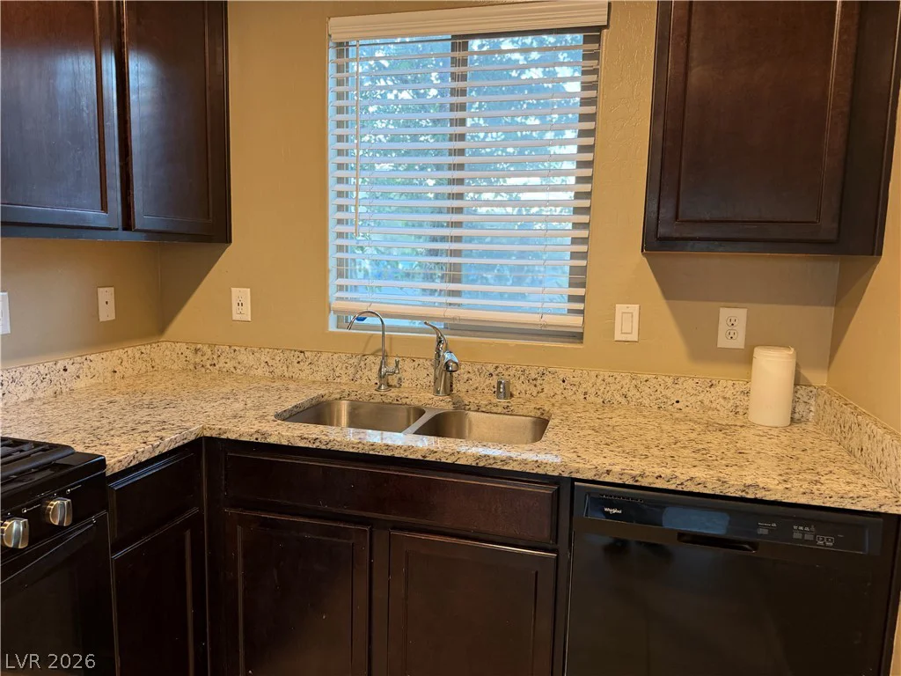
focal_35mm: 24
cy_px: 338
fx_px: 625
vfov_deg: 56.8
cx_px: 450
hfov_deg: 71.6
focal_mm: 6.76
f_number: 1.78
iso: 250
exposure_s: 1/60
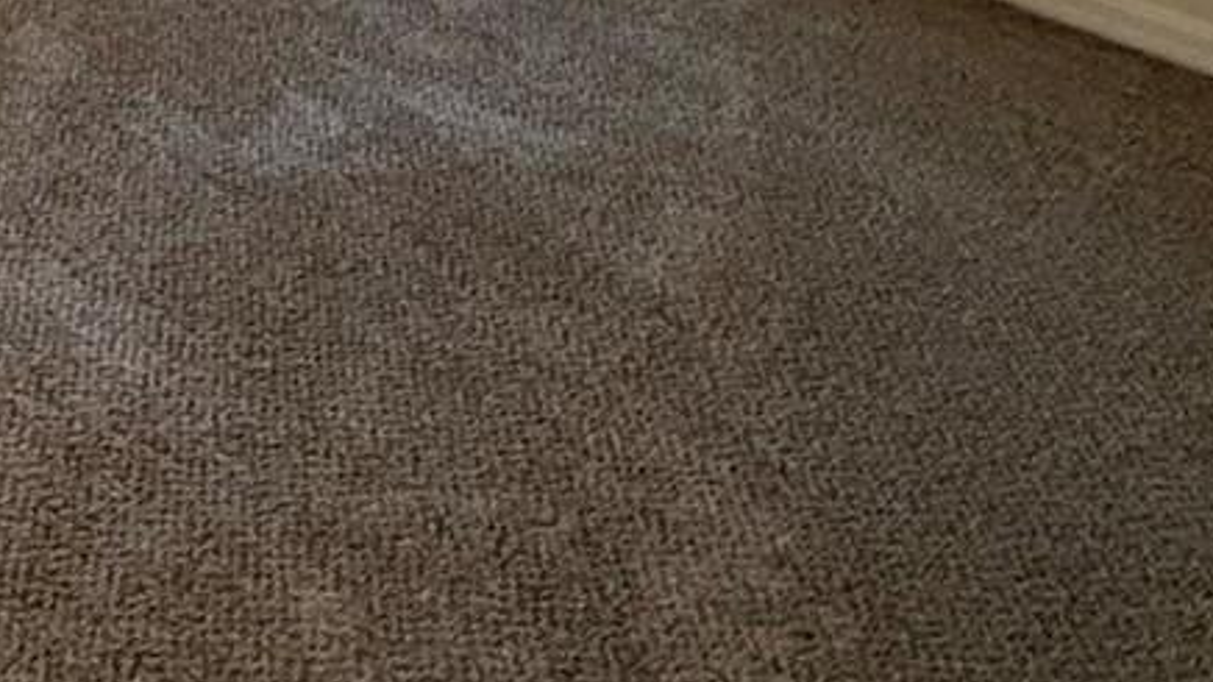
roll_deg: +1.8
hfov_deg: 33.8
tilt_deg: -5.7
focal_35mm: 56
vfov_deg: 15.9
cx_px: -14
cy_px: -743
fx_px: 1801
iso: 250
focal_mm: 2.22
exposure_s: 1/60
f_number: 2.2
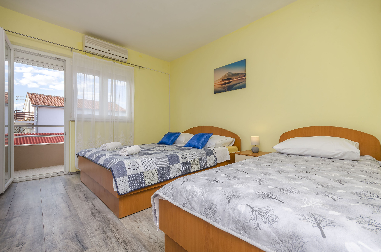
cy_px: 126
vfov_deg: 77.1
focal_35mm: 15
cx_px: 190
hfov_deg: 100.5
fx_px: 158
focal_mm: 10
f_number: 7.1
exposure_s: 1/125
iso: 100
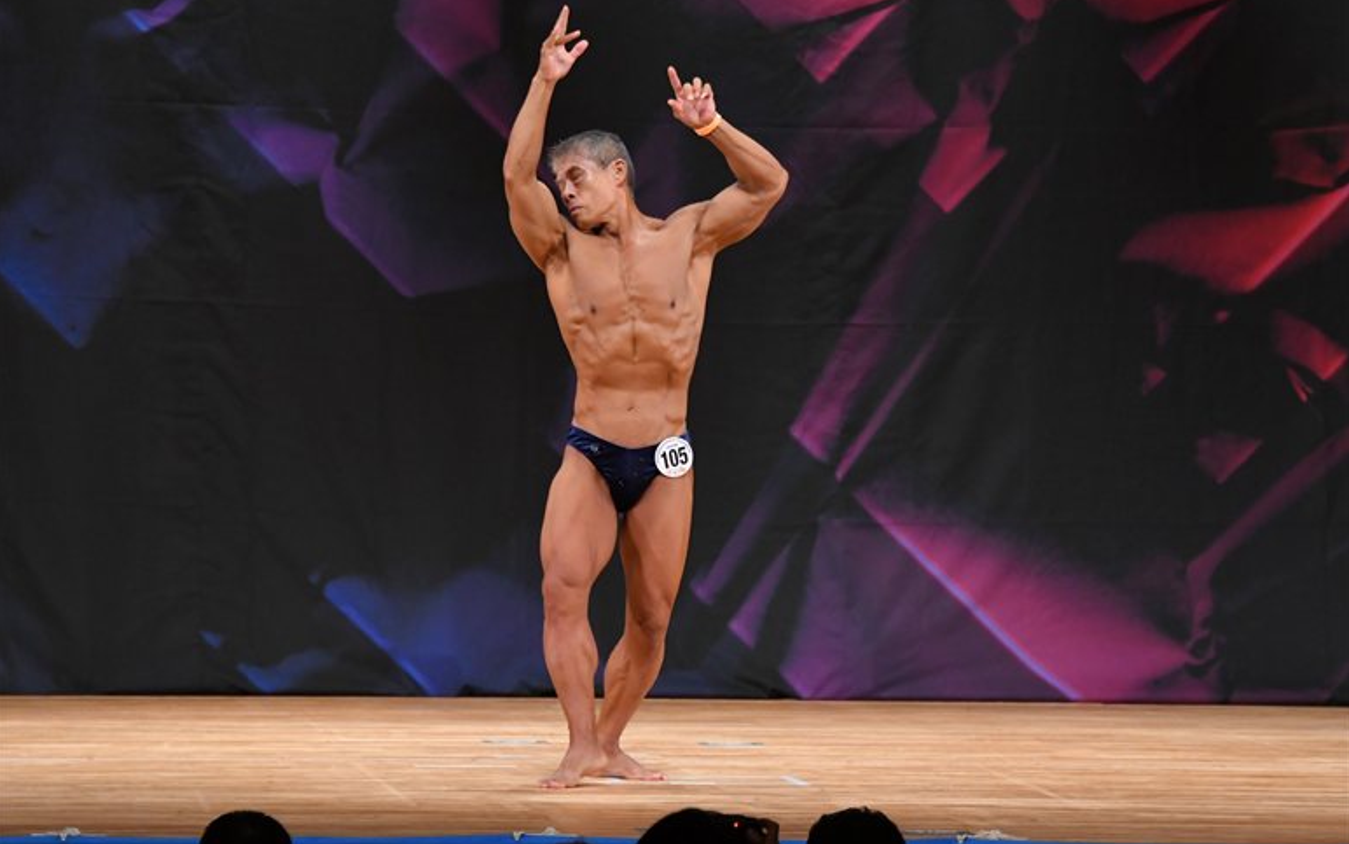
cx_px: 674
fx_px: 8458
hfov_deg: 9.1
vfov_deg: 5.7
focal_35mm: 230
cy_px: 411
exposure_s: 1/400
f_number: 5.6
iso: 3200
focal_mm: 150
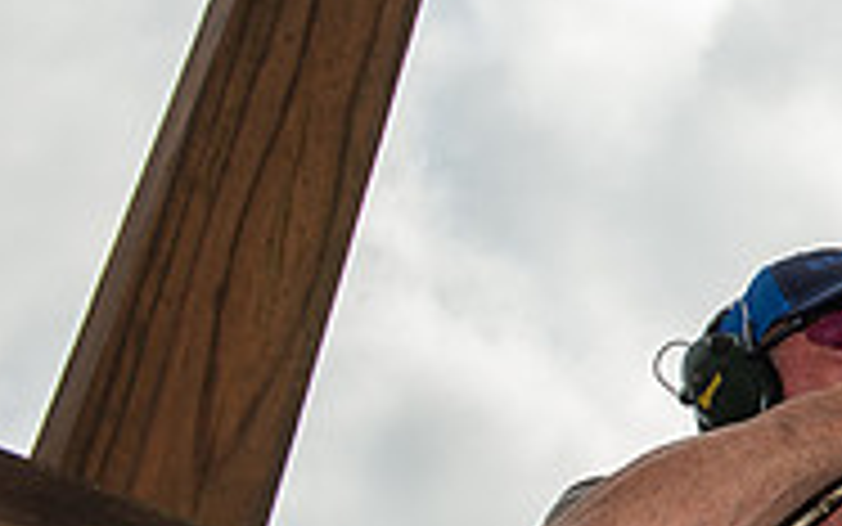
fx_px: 2318
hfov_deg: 18.5
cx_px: 1211
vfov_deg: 13.0
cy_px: 243
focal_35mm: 101
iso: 125
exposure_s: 1/320
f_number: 10
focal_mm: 32
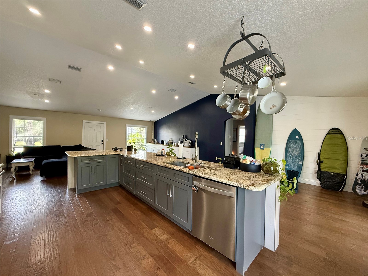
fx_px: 149
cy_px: 138
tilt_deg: -0.7
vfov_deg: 85.7
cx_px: 184
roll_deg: -1.3
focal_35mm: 14
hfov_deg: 102.1
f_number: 2.2
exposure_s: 1/120
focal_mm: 2.22
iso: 500
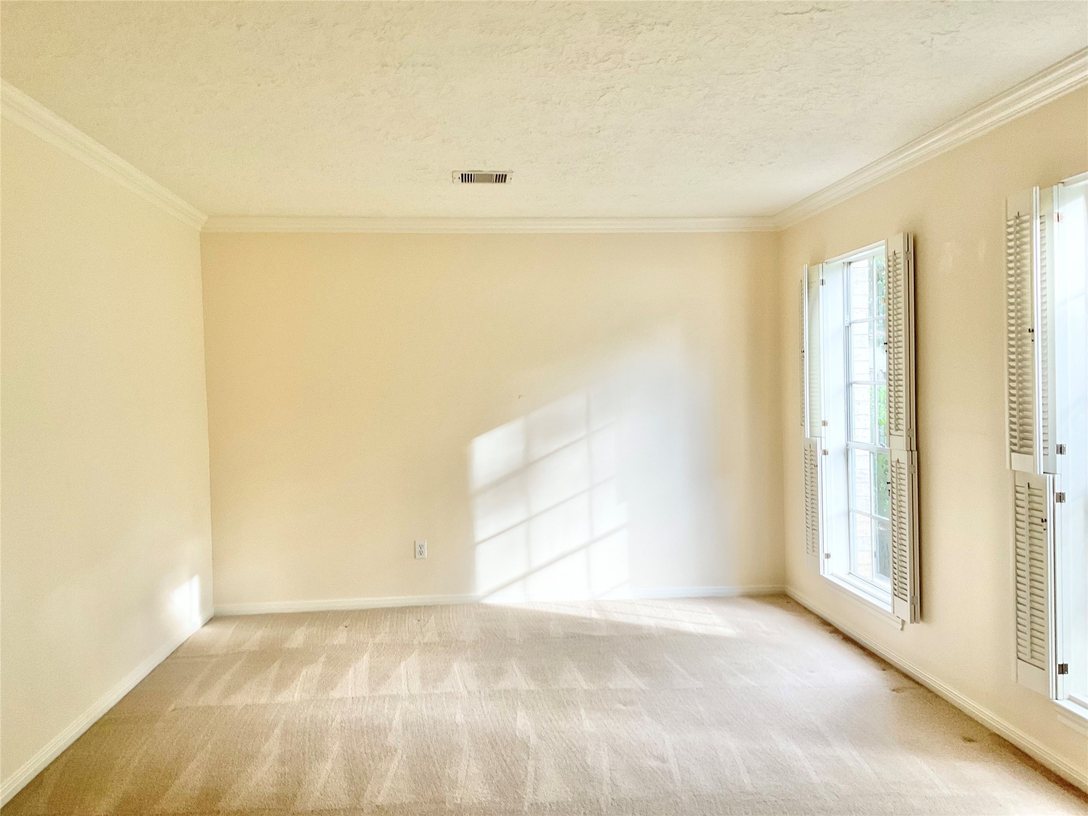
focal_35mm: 29
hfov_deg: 61.7
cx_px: 544
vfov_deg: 48.2
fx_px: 911
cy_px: 408
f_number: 1.8
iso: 40
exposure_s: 1/60
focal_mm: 3
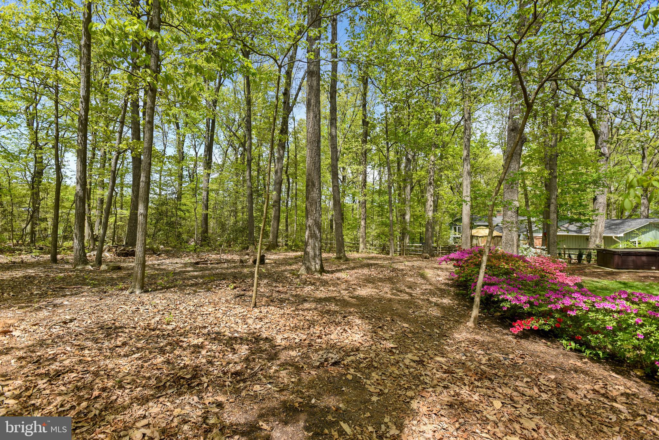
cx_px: 330
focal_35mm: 17
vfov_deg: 70.5
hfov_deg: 93.3
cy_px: 220
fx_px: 311
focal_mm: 17
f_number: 6.3
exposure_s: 1/160
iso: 100
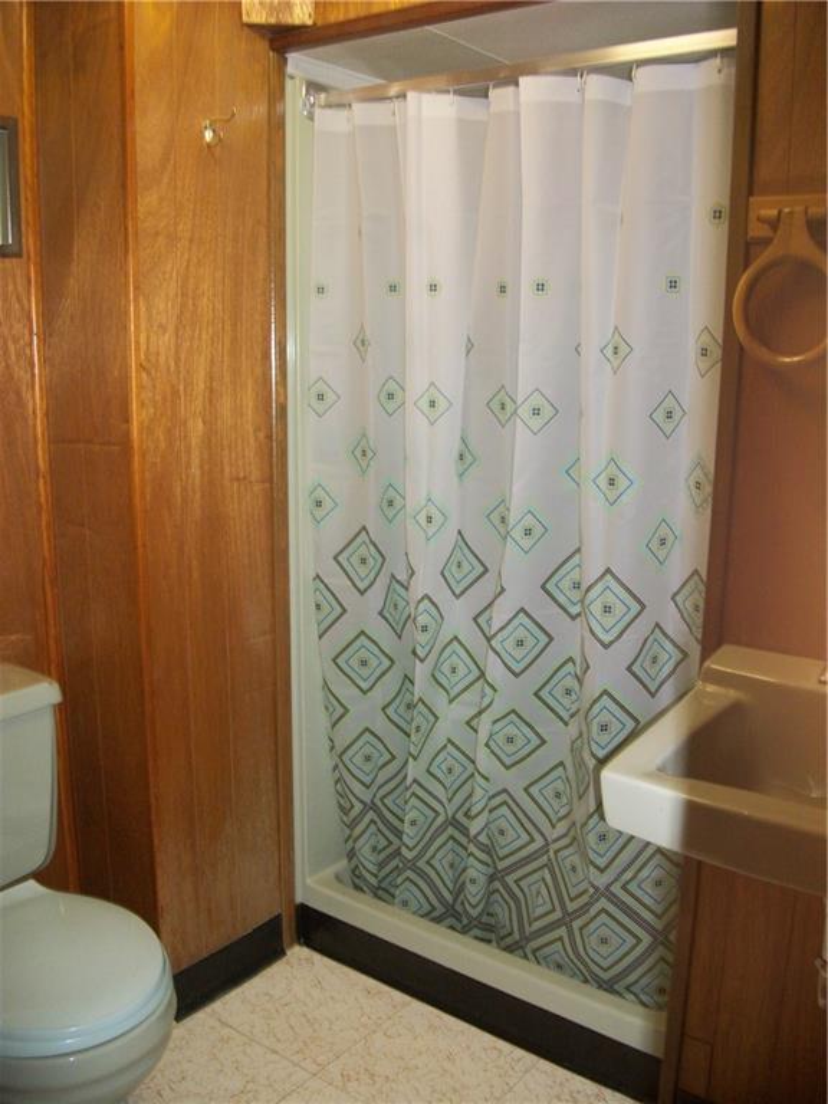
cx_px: 414
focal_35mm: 32
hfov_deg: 44.2
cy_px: 552
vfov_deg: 56.8
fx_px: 1021
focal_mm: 5.7
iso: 160
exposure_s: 1/30
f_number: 2.9
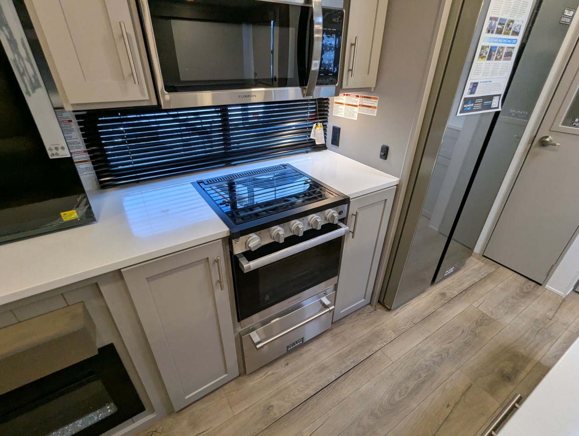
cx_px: 290
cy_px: 218
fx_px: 268
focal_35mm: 16
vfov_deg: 78.2
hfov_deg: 94.4
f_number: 2.2
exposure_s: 1/130
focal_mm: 2.35
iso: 257
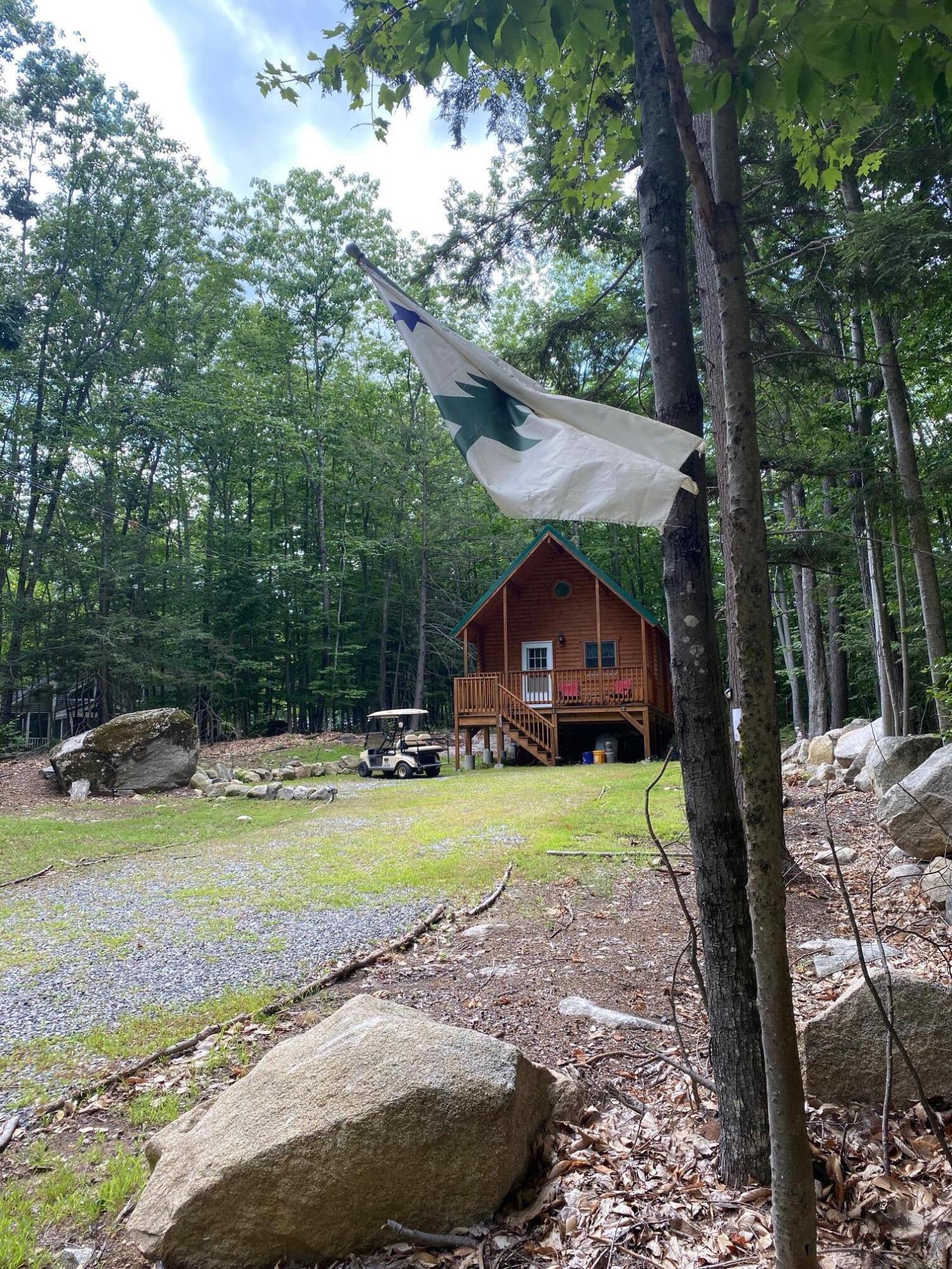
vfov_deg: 67.3
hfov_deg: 53.1
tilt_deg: +8.7
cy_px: 634
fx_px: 953
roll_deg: +1.7
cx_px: 476
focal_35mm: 26
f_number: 1.8
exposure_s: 1/371
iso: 32
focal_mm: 4.25
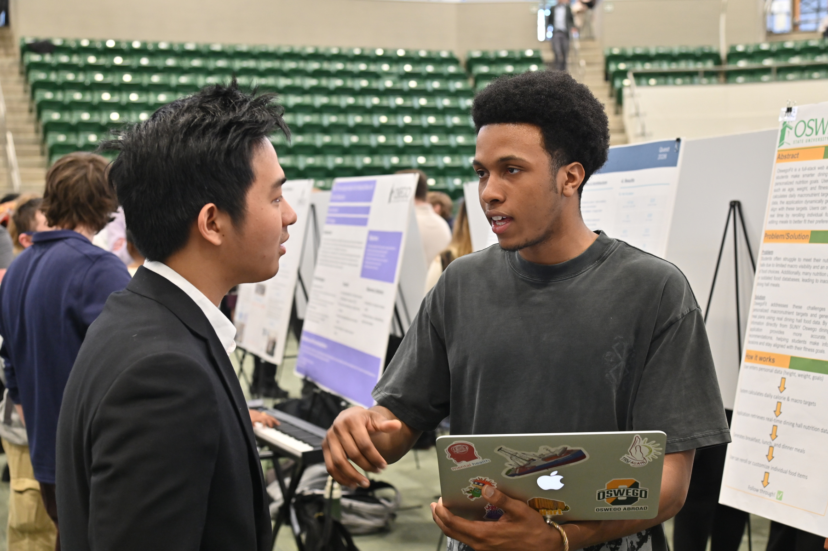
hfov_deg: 36.3
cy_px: 276
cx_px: 414
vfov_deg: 24.6
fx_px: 1264
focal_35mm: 55
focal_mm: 55
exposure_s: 1/160
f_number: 5
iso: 1600
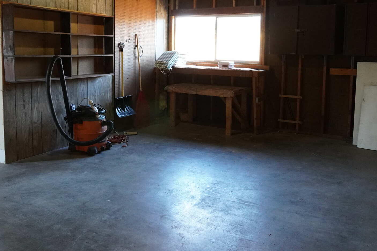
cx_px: 172
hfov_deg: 54.4
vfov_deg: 37.3
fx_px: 366
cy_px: 78
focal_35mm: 35
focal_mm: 16
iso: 3200
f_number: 3.5
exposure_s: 1/160
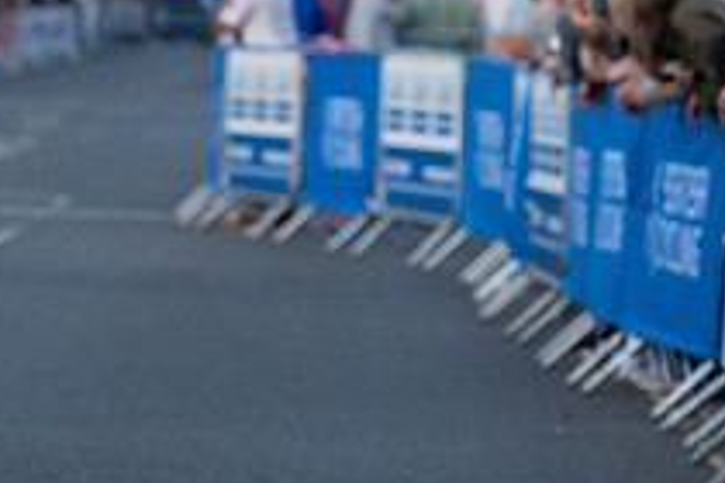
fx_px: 8075
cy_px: 204
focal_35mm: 401
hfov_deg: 5.1
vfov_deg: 3.4
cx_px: -459
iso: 2500
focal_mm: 118
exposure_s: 1/800
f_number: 3.5
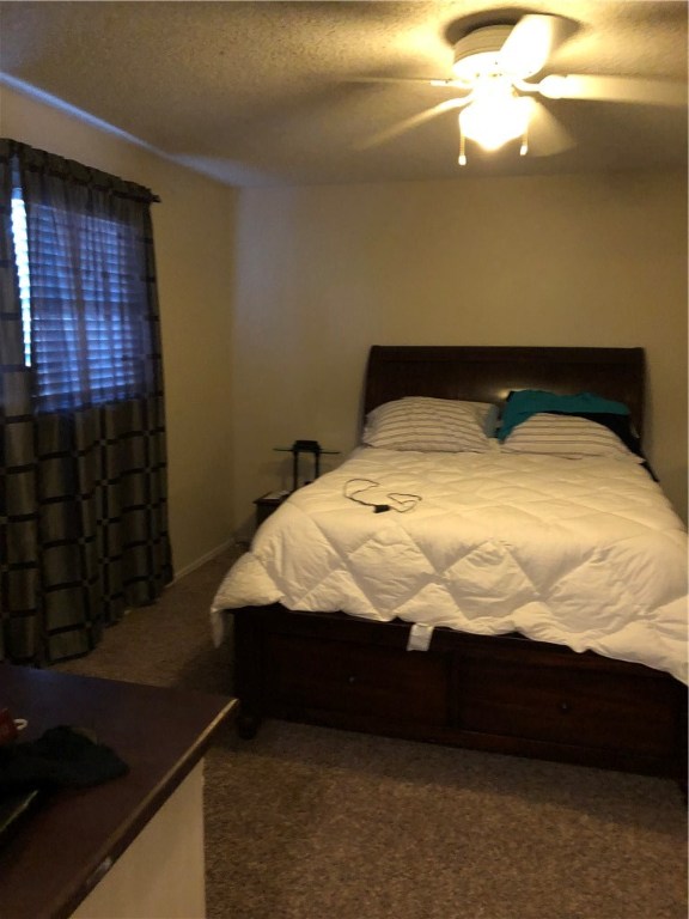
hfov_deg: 49.7
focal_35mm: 28
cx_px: 344
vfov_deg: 63.4
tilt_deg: -9.8
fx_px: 743
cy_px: 460
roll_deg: +0.3
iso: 100
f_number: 1.8
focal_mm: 4
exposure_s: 1/4
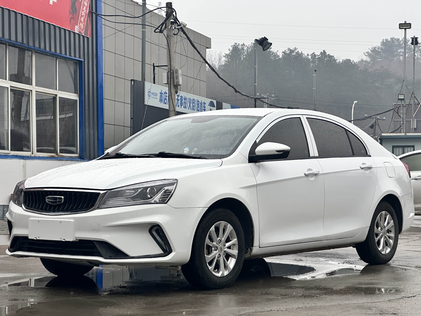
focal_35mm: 77
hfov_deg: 25.3
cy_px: 158
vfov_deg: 19.1
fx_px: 936
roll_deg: +0.7
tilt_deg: +0.9
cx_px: 210
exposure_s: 1/100
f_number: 2.8
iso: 80
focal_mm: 9
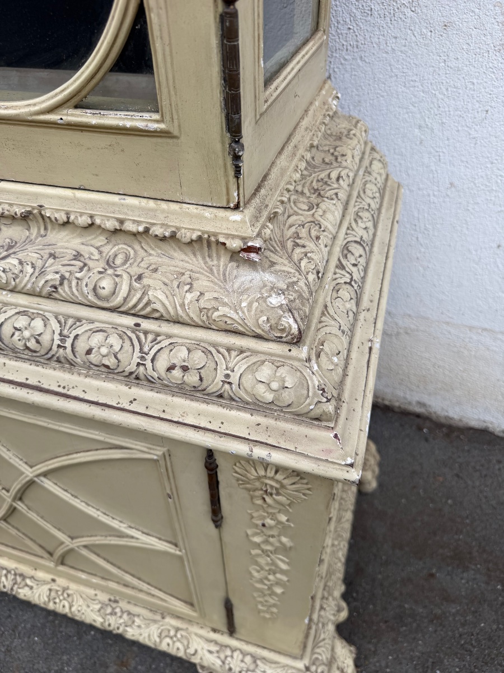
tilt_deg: -41.2
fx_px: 466
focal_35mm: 24
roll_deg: +0.8
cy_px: 336
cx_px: 252
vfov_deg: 71.6
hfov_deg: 56.8
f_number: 1.78
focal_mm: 6.76
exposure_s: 1/290
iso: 80
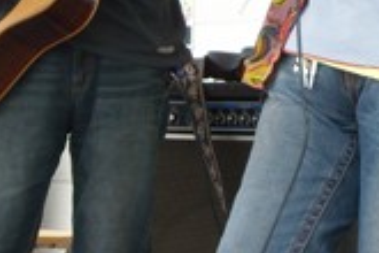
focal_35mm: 297
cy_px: -131
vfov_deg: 4.6
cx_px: 285
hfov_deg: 6.9
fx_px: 3127
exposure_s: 1/64
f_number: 4.7
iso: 64
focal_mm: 17.1
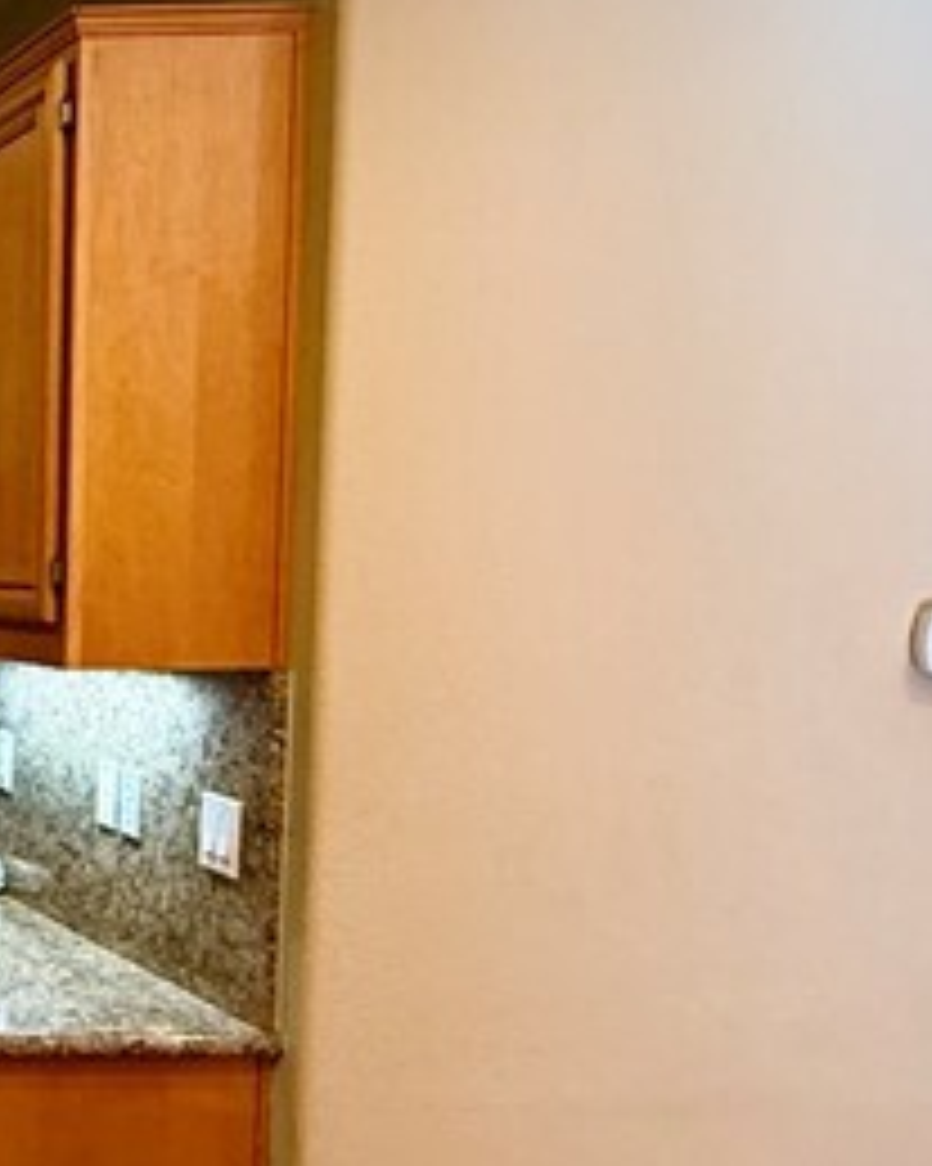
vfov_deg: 34.6
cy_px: 707
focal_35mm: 54
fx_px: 1863
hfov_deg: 20.5
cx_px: -711
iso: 250
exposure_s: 1/60
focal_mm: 2.22
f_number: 2.2
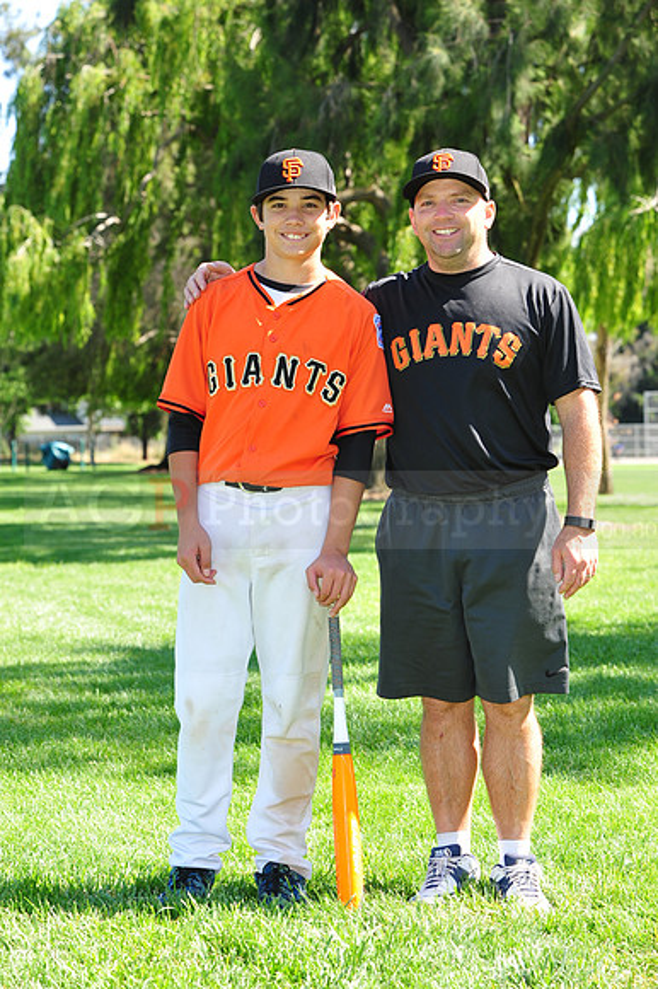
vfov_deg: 23.7
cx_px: 329
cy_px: 494
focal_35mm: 86
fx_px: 2360
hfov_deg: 15.9
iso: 200
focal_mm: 86
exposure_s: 1/160
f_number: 7.1
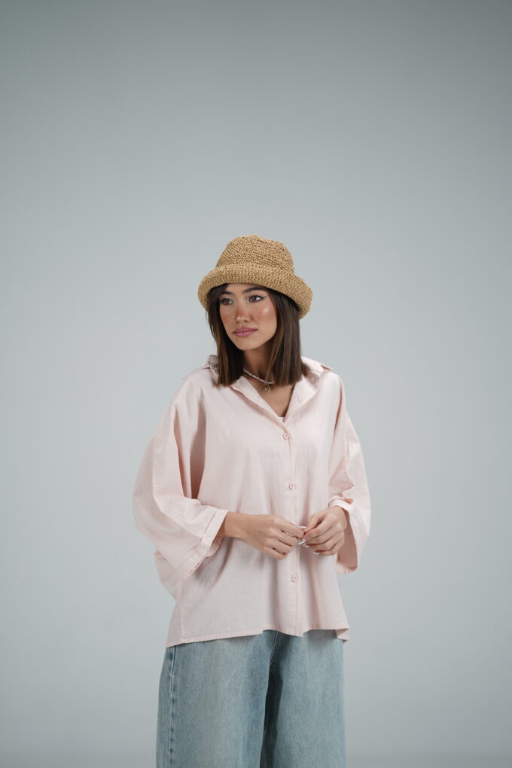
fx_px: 1813
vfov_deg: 23.9
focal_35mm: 85
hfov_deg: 16.1
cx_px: 256
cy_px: 384
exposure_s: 1/200
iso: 80
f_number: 1.6
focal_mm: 85
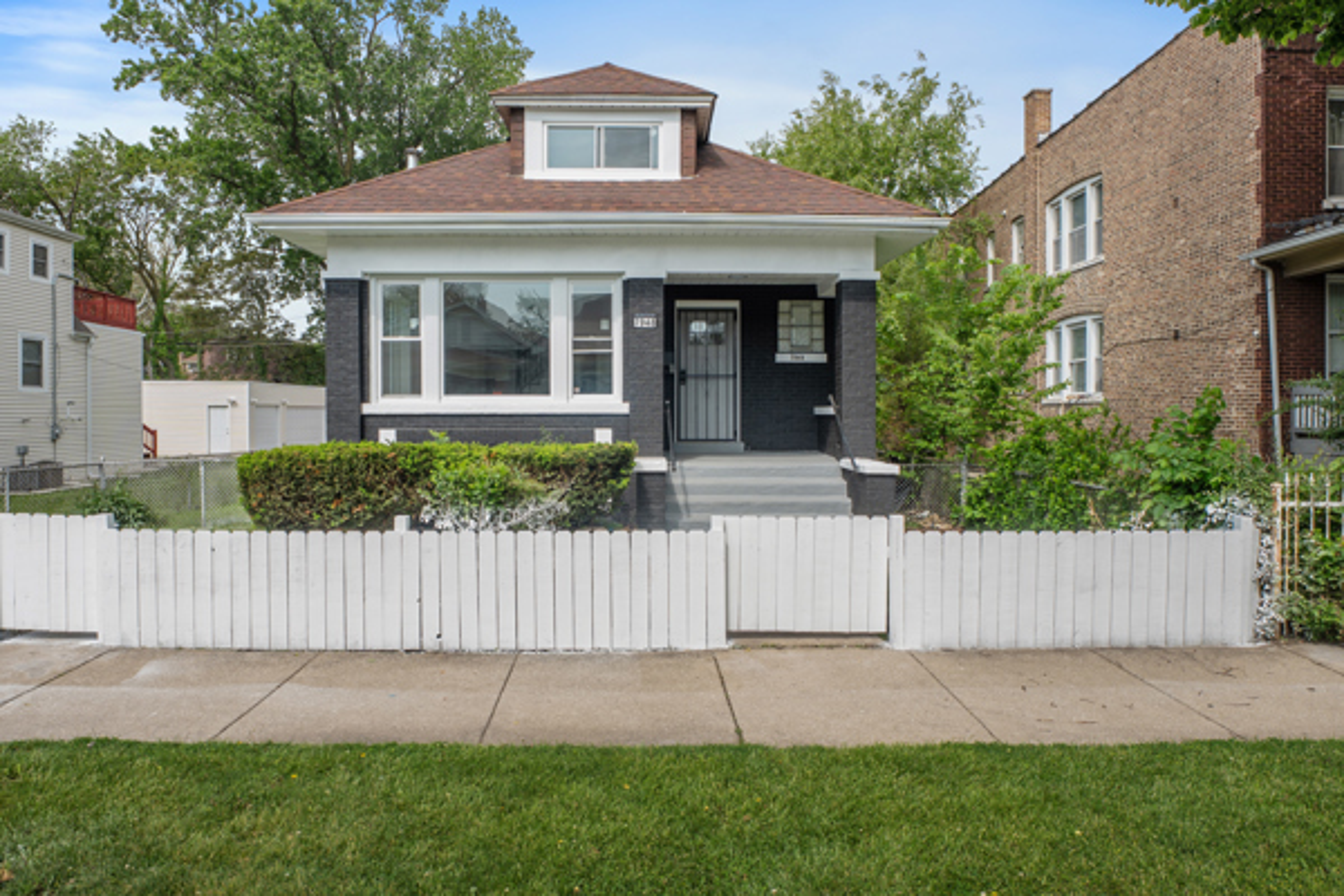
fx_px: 1344
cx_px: 672
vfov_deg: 36.9
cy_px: 448
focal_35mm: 36
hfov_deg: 53.1
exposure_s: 1/125
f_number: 9
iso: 50
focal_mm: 24
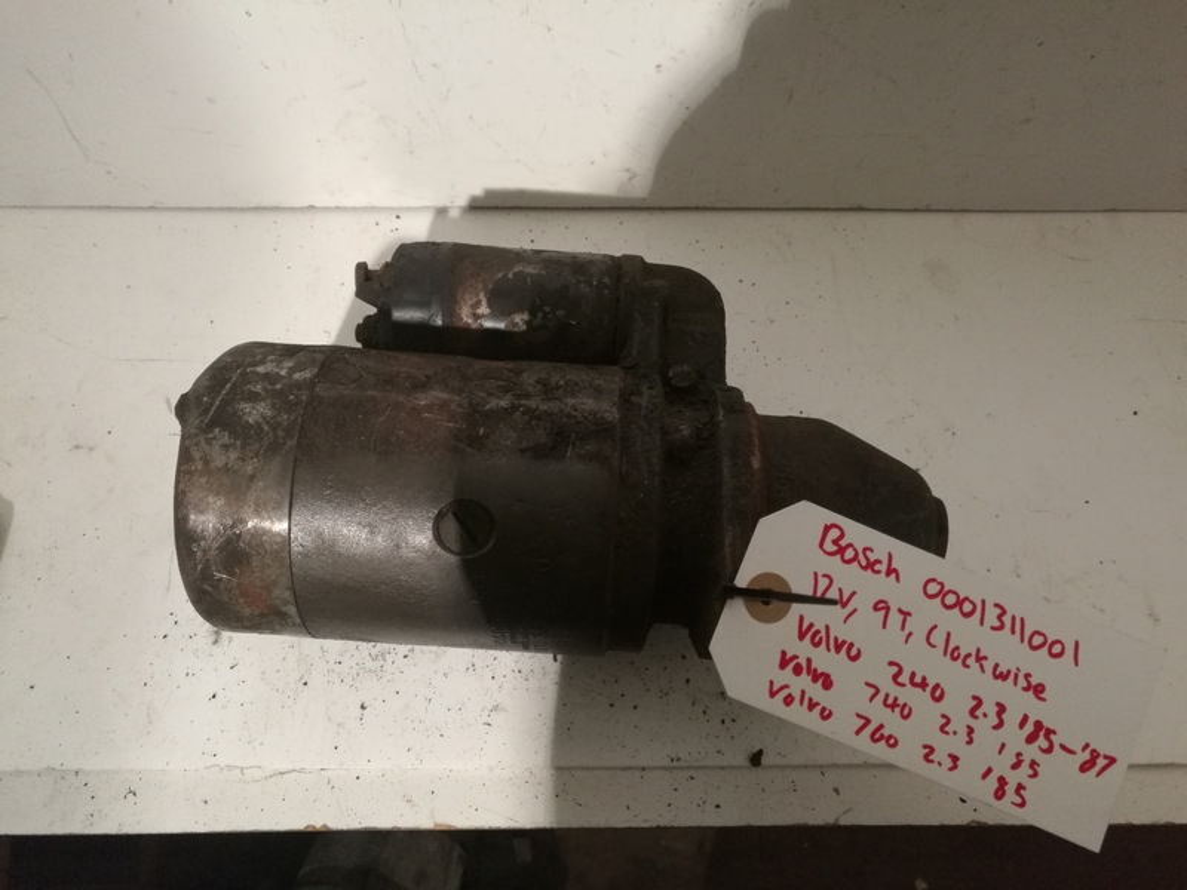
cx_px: 594
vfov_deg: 51.4
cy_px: 445
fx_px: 926
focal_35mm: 27
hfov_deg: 65.3
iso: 320
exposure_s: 1/25
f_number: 2
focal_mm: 4.04
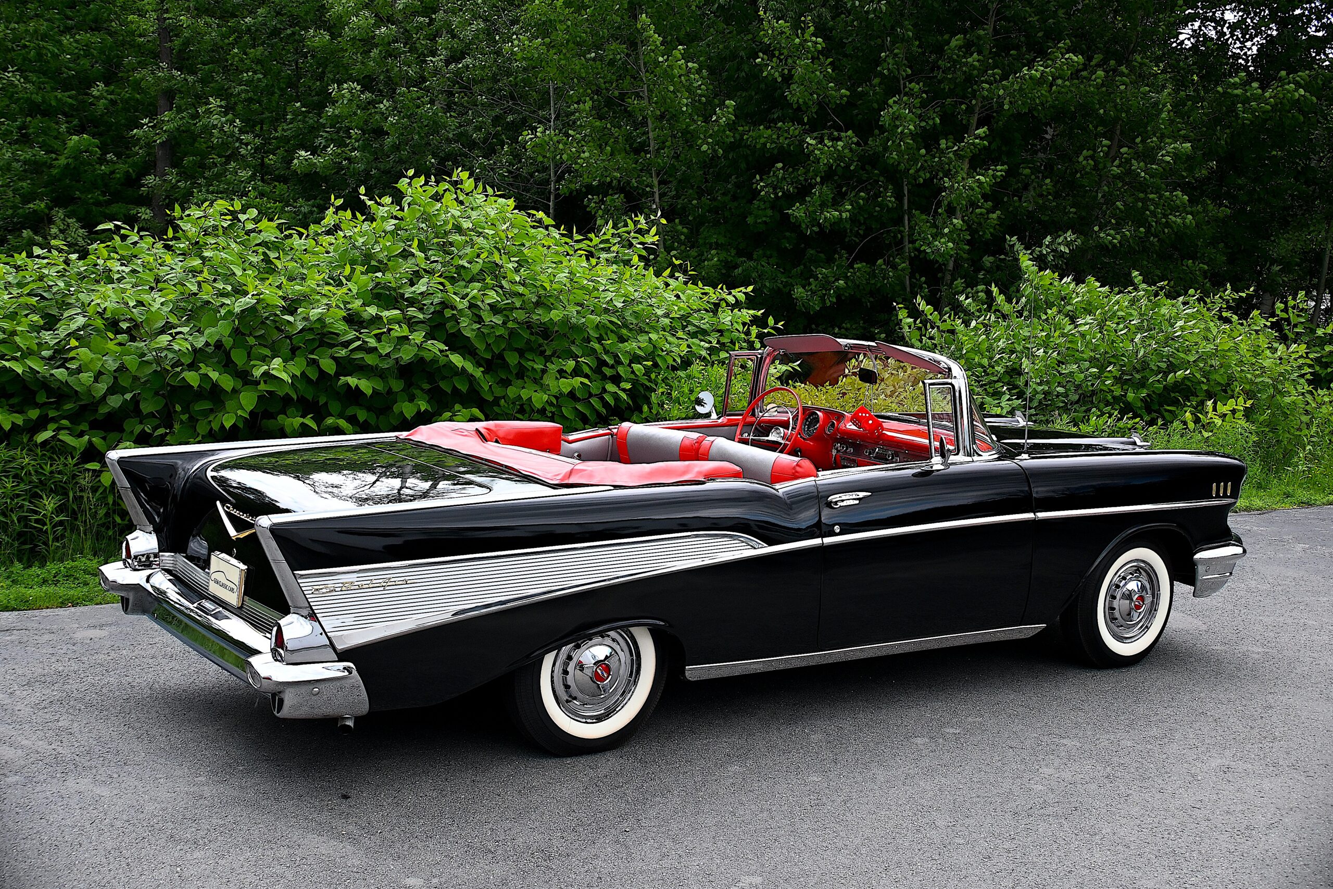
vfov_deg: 29.9
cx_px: 666
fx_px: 1666
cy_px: 444
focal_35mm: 45
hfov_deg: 43.6
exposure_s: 1/160
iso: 400
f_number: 3.8
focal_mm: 30
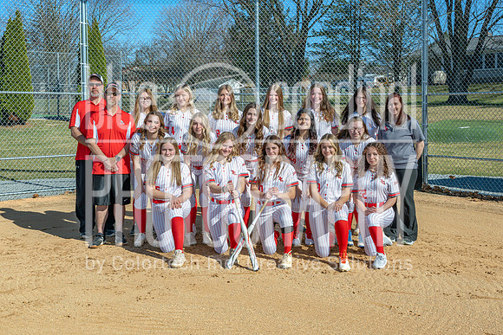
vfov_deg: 31.5
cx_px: 256
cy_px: 120
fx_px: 591
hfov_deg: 46.1
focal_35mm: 42
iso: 64
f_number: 9
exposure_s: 1/200
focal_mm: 28
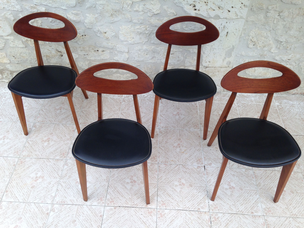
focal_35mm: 33
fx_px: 290
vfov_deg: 42.9
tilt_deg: -46.5
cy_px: 114
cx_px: 152
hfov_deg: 55.4
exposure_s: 1/199
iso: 50
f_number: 2.4
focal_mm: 4.12
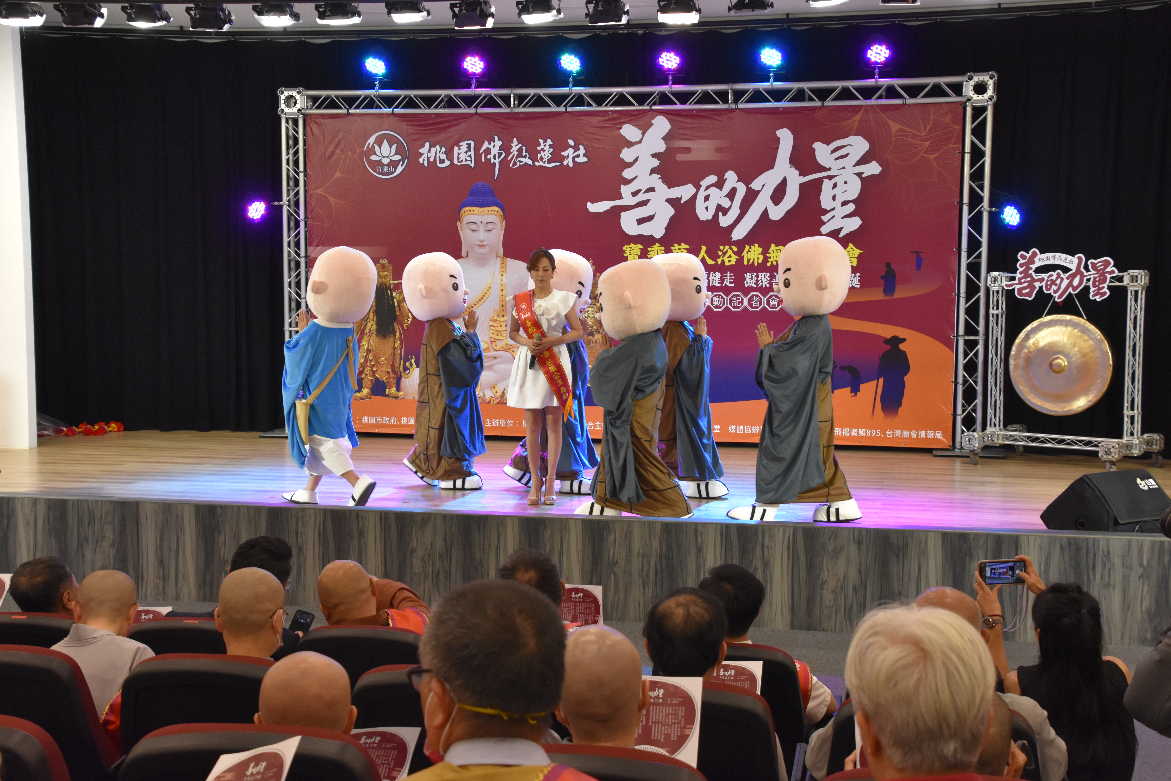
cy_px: 390
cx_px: 586
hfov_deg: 43.6
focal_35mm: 45
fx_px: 1464
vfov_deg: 29.9
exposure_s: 1/125
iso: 1600
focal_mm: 30
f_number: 5.6
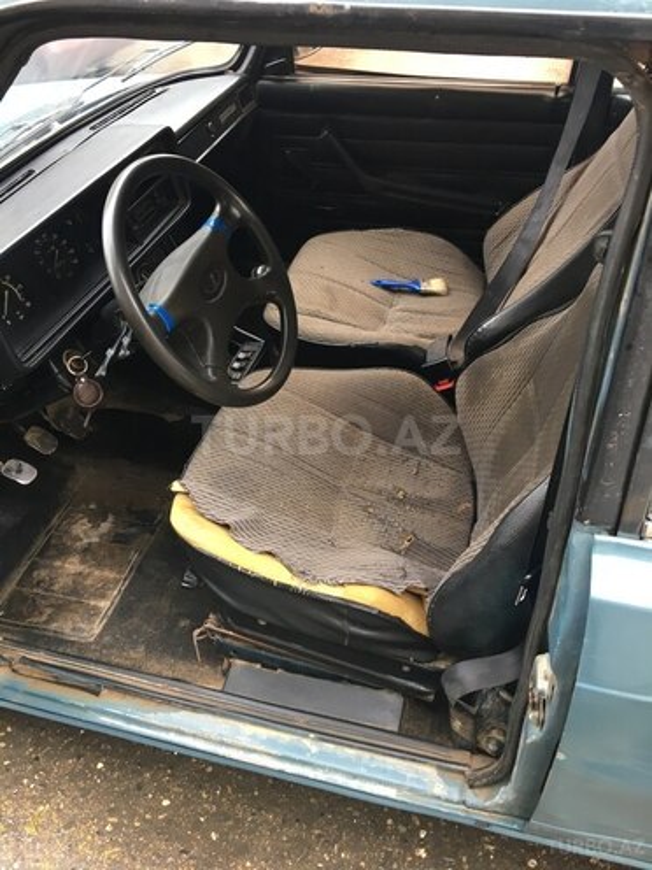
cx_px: 326
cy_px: 435
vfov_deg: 61.7
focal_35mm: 29
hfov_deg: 48.2
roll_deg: +1.5
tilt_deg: -41.0
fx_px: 728
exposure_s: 1/33
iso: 32
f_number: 2.2
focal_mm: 4.15
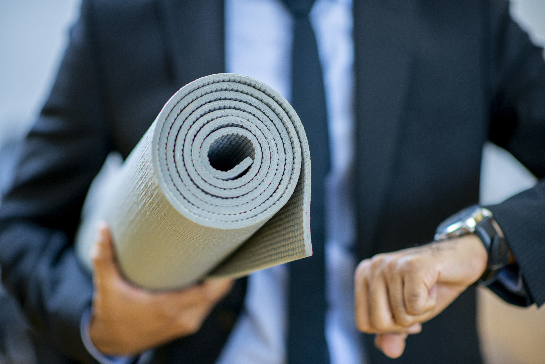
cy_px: 182
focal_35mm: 85
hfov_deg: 23.9
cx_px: 272
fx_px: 1287
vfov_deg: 16.1
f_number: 1.6
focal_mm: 85
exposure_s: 1/200
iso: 250
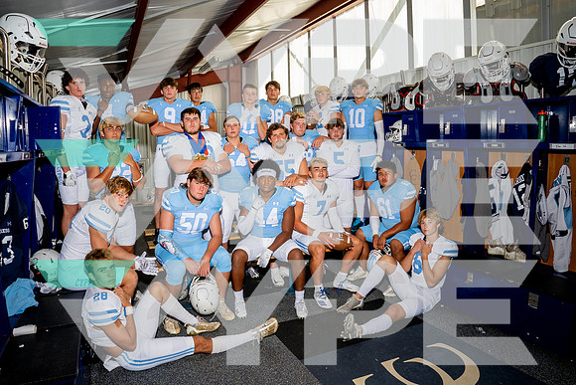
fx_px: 376
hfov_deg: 74.9
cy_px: 185
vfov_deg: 54.2
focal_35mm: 23
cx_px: 283
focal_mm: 20
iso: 1250
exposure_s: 1/250
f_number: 11
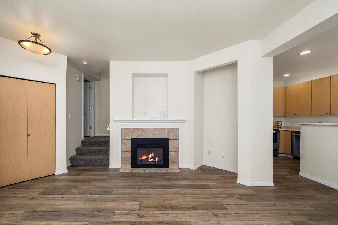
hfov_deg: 108.2
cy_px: 118
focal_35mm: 13
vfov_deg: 85.4
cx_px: 157
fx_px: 122
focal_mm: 12
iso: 125
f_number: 7.1
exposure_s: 1/60
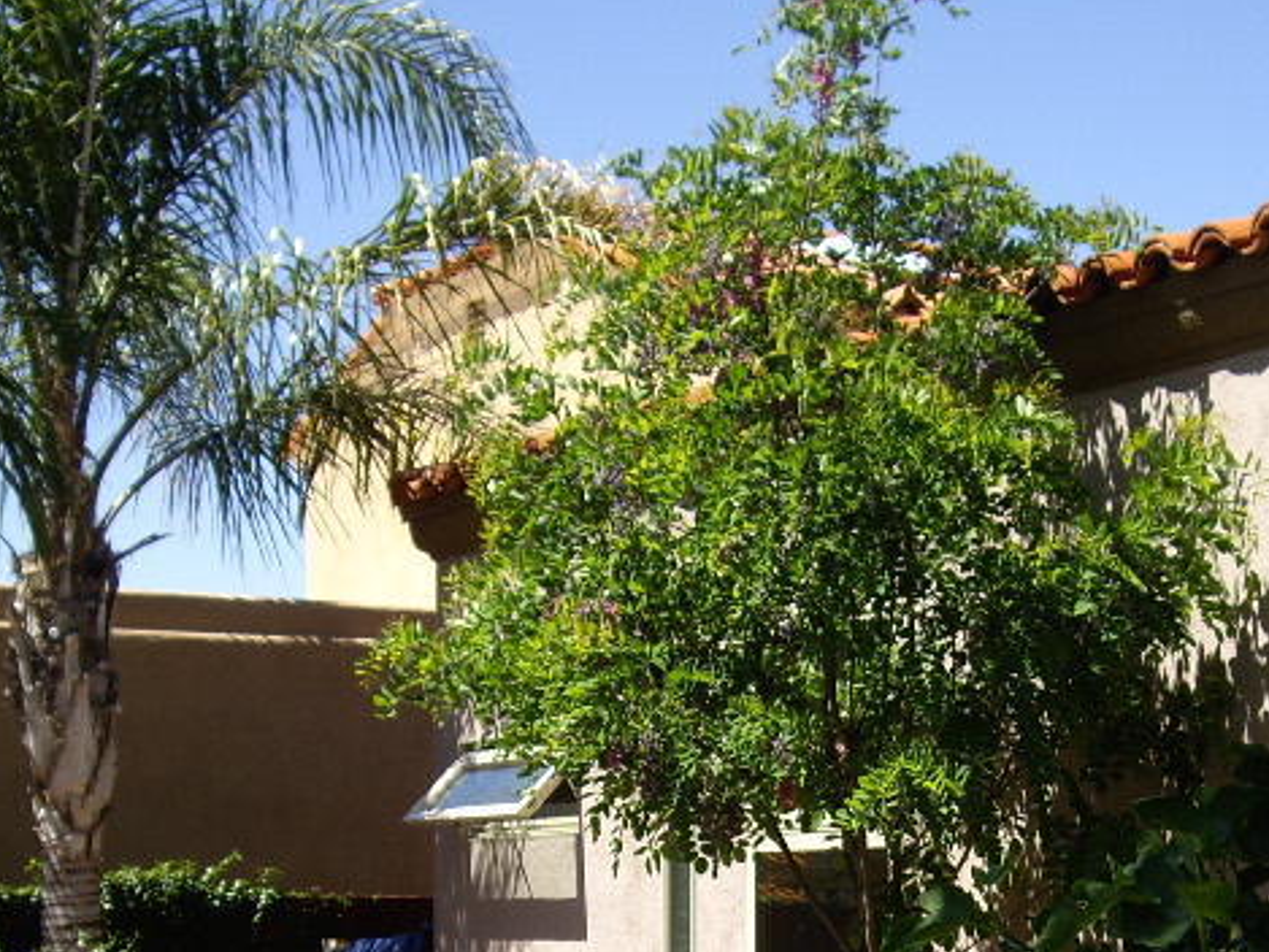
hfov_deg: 23.4
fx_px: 3044
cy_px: 982
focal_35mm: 83
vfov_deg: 17.3
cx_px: 901
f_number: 8
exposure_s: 1/80
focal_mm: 7.9
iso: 64
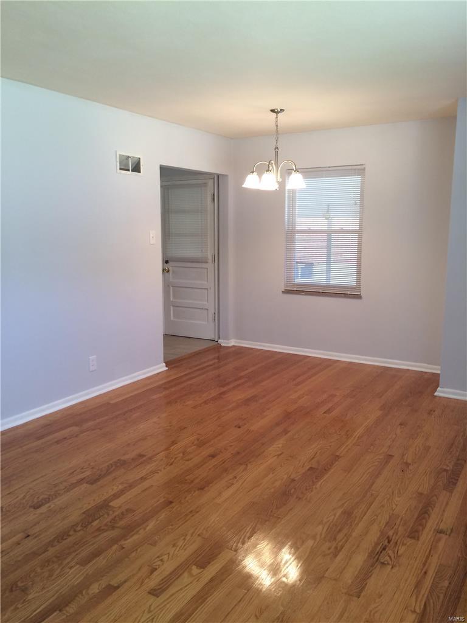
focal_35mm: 29
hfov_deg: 48.2
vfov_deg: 61.7
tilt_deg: -10.4
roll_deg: -1.0
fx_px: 522
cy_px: 312
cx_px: 234
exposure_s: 1/40
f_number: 2.2
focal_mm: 4.15
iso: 40
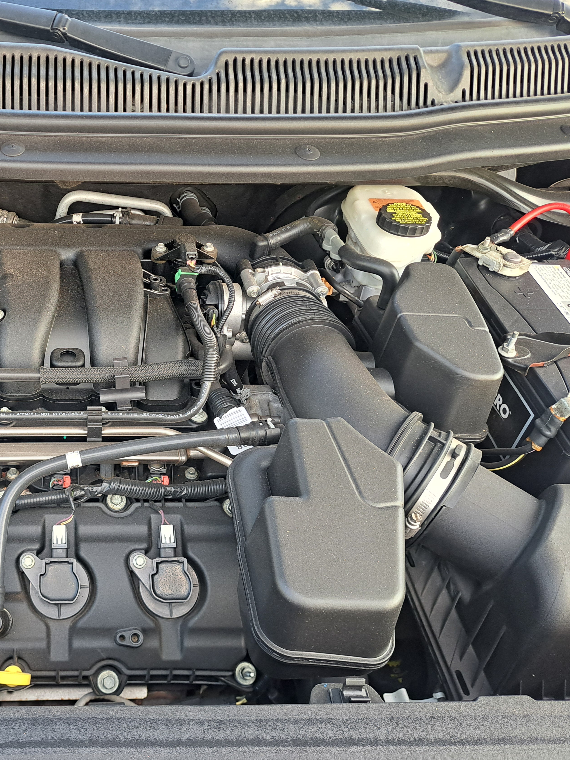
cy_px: 372
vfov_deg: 55.3
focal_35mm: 33
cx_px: 83
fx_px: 725
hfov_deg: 40.4
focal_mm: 5.23
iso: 125
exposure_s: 1/60
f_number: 1.8
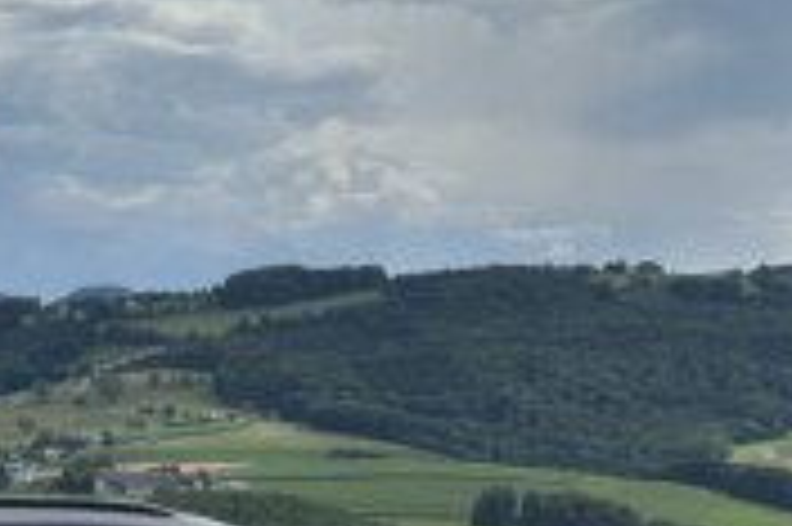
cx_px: 374
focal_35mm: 109
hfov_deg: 18.8
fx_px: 2396
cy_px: 418
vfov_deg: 12.5
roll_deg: +1.6
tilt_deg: -0.7
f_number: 1.78
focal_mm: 6.86
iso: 80
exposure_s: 1/9709
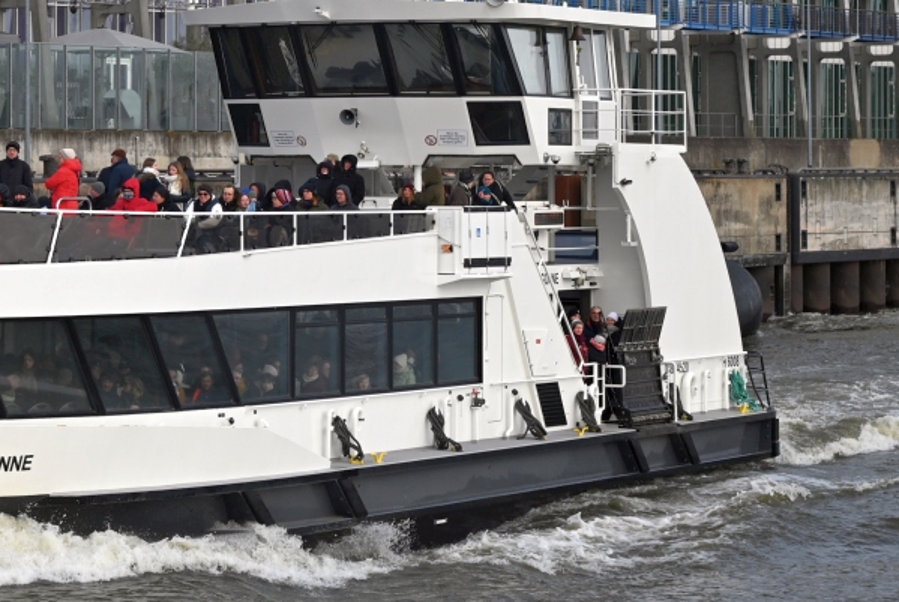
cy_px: 248
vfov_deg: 13.0
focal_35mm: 106
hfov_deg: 19.0
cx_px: 149
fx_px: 2650
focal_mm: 62
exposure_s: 1/320
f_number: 7.1
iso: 100
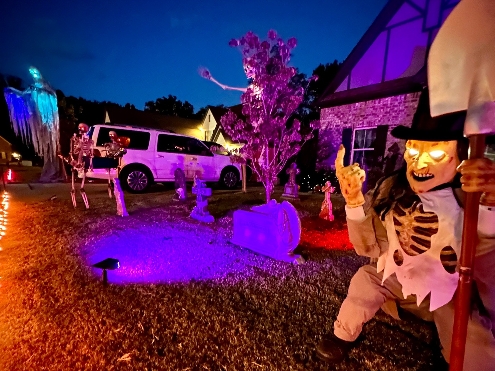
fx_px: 272
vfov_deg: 67.9
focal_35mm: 19
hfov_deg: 84.7
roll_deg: -3.4
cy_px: 225
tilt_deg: -11.9
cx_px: 247
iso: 2500
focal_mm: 2.22
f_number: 2.2
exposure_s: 1/8
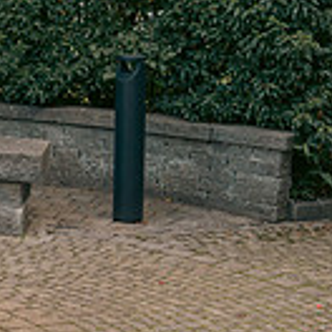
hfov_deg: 12.9
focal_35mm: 123
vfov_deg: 13.9
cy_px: -34
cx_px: -262
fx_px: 1335
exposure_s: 1/160
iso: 400
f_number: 5.6
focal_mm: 33
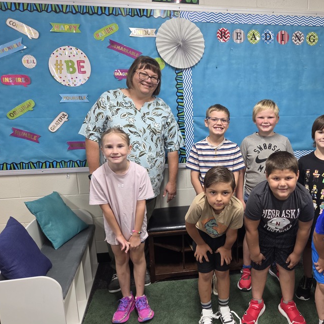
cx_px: 248
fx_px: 339
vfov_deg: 51.1
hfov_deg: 48.8
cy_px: 166
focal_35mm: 32
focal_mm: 5.4
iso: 250
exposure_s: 1/120
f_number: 1.8
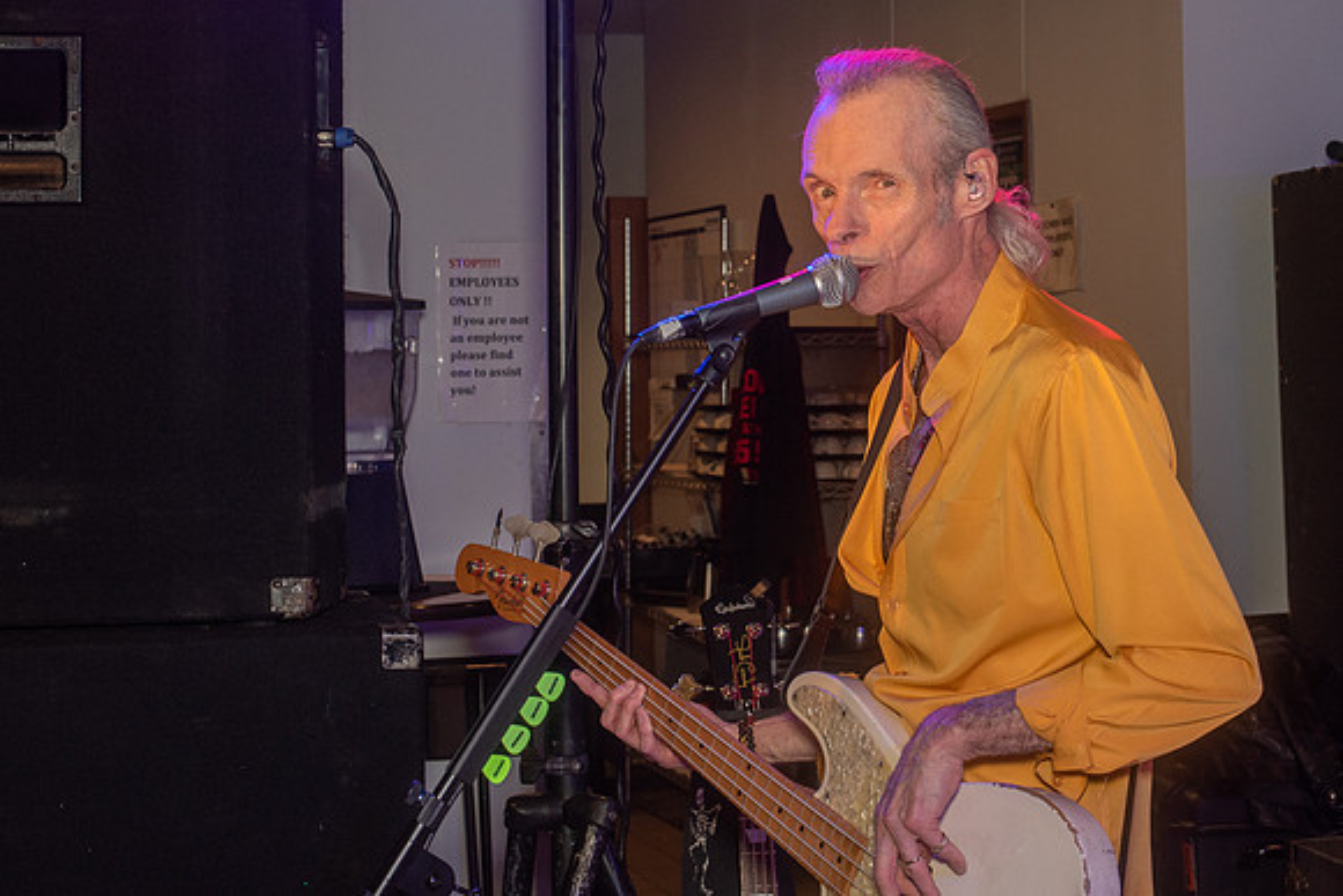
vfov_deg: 18.2
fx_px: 2786
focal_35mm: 75
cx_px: 932
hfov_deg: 26.9
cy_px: 227
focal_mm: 50
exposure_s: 1/80
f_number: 6.3
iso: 640
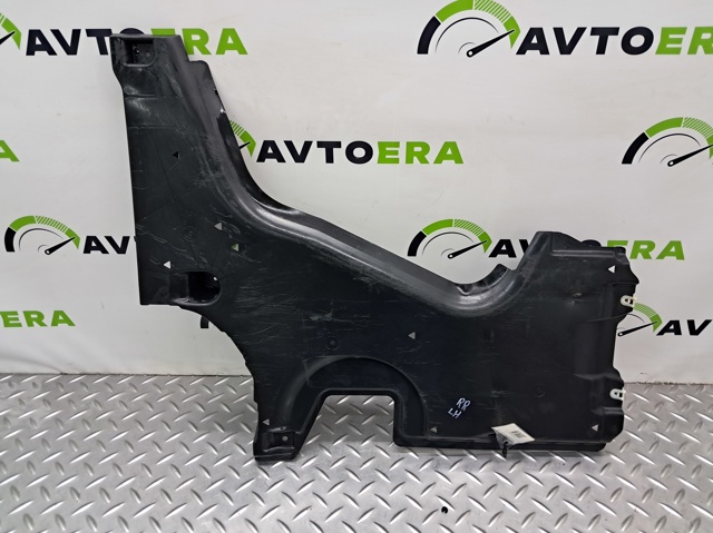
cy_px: 266
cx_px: 356
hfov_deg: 65.4
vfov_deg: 51.3
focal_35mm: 27
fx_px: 556
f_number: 1.8
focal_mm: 4
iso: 160
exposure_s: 1/50
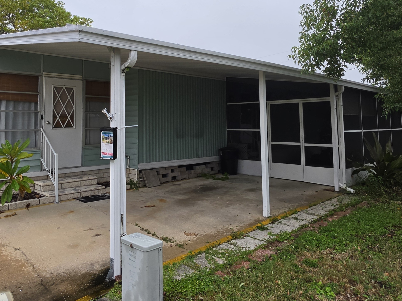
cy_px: 95
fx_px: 314
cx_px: 169
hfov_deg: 65.0
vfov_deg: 50.2
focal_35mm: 27
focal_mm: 2.2
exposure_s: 1/120
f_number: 1.9
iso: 32
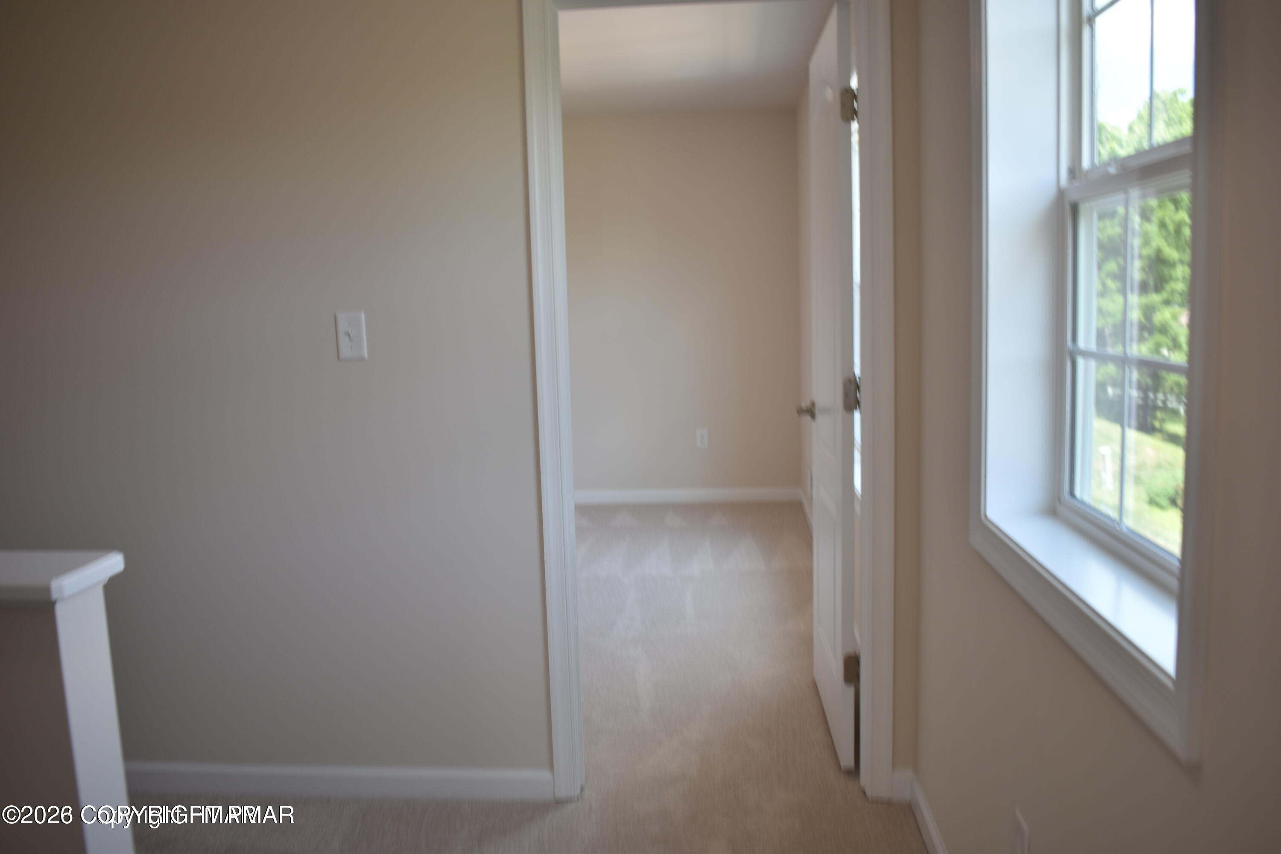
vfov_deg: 43.6
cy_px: 427
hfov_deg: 61.9
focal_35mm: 30
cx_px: 640
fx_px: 1067
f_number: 4
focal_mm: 20
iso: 100
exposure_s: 1/60
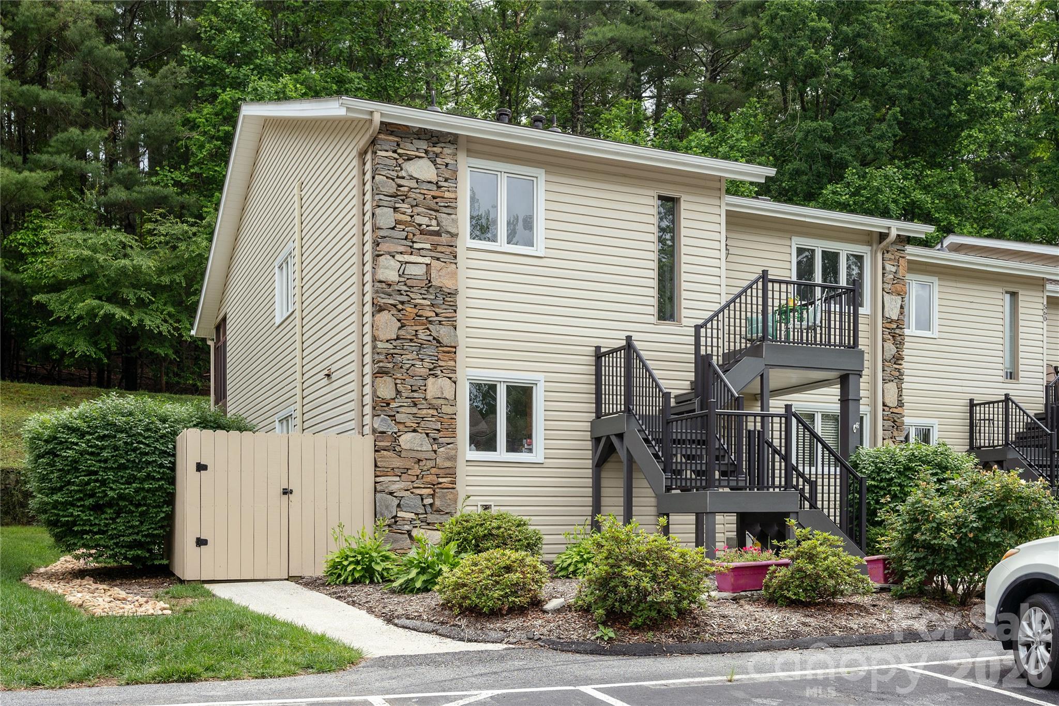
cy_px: 353
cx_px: 530
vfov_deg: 43.6
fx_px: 882
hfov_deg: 61.9
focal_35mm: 30
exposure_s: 1/500
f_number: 7.1
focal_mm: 30
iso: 250
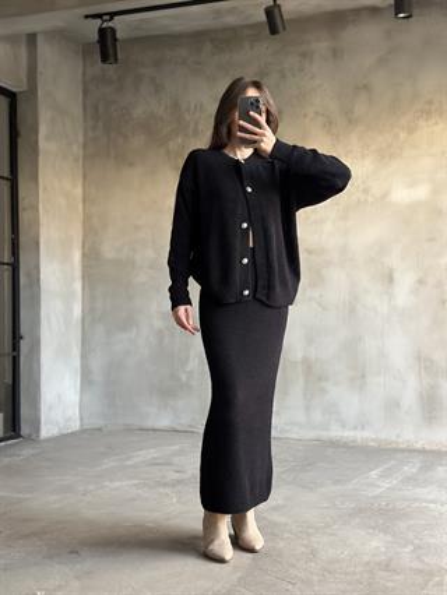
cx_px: 224
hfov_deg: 30.3
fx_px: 826
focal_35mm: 48
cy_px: 298
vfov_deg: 39.6
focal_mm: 6.86
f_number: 1.78
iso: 400
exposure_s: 1/60
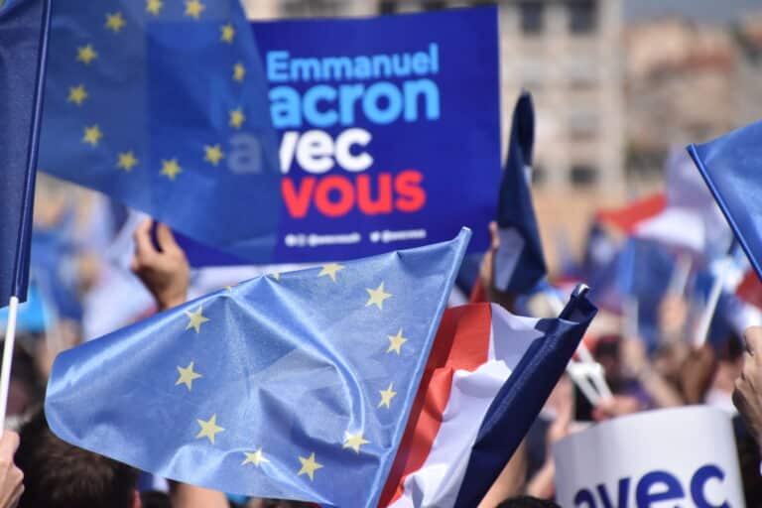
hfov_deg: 4.6
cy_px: 254
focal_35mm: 450
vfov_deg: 3.1
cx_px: 381
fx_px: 9524
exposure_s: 1/4000
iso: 800
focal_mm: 300
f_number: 8
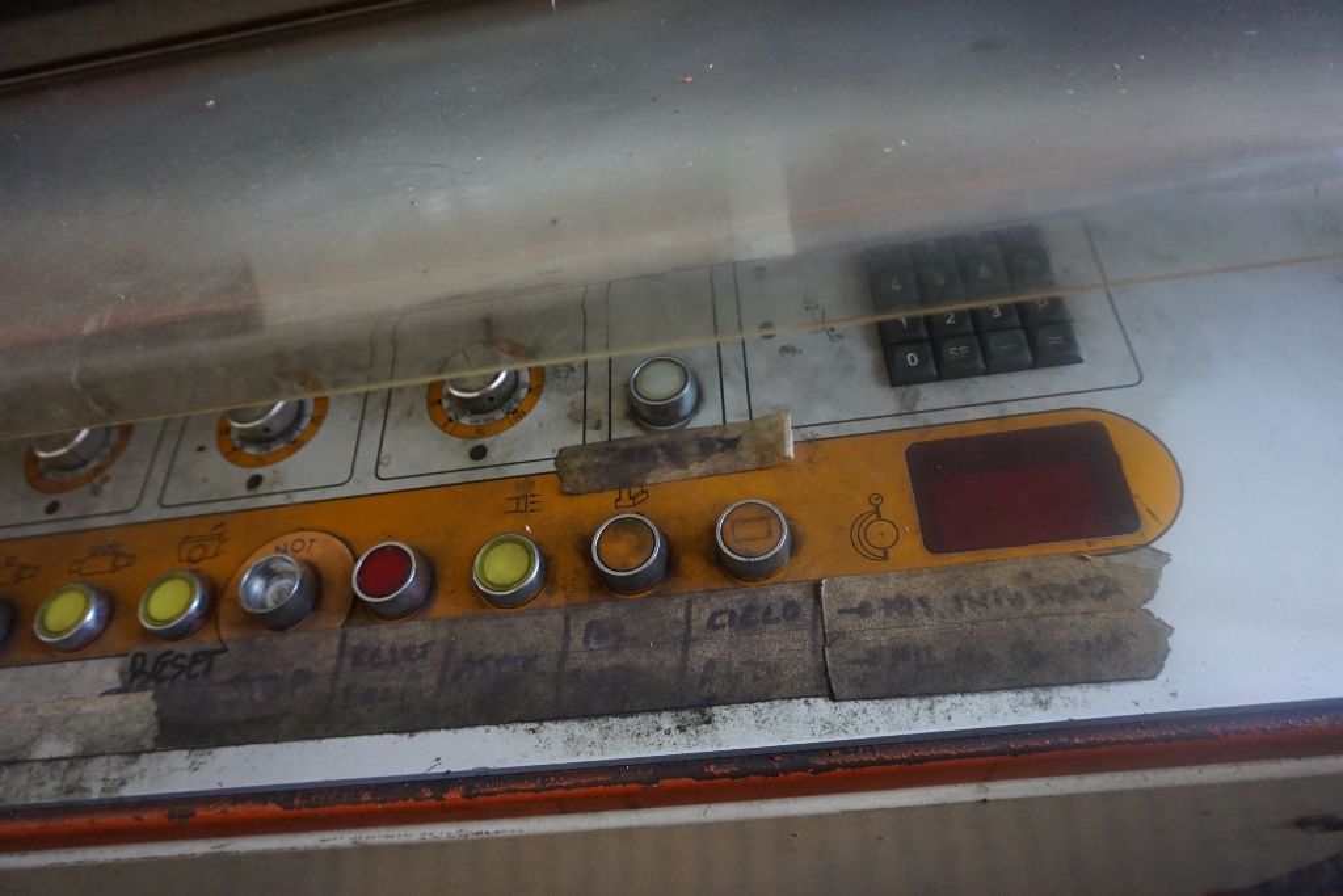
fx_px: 895
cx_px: 672
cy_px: 448
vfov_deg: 53.1
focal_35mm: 24
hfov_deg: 73.7
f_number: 3.5
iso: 2000
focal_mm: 16
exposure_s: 1/60
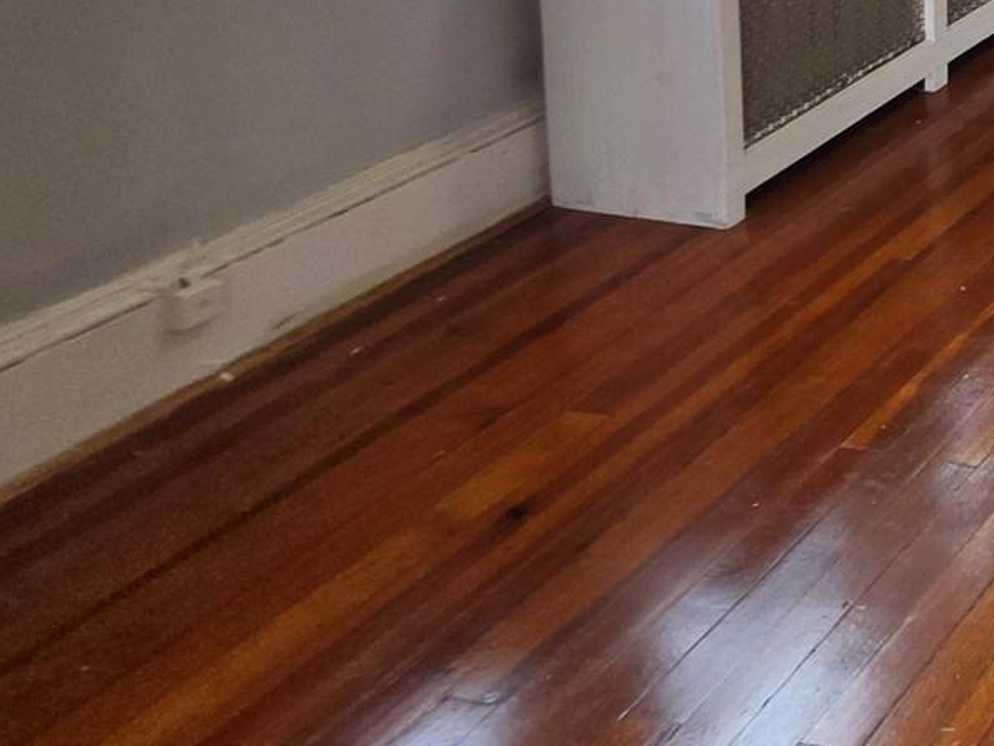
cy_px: -222
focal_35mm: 45
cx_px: 1691
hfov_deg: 24.3
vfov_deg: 27.1
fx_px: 1292
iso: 50
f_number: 1.9
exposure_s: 1/120
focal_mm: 2.2
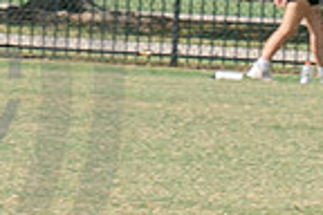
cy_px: 94
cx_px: -200
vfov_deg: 1.5
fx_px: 8038
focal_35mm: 896
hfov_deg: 2.3
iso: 250
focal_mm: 70
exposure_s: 1/1000
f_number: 5.6
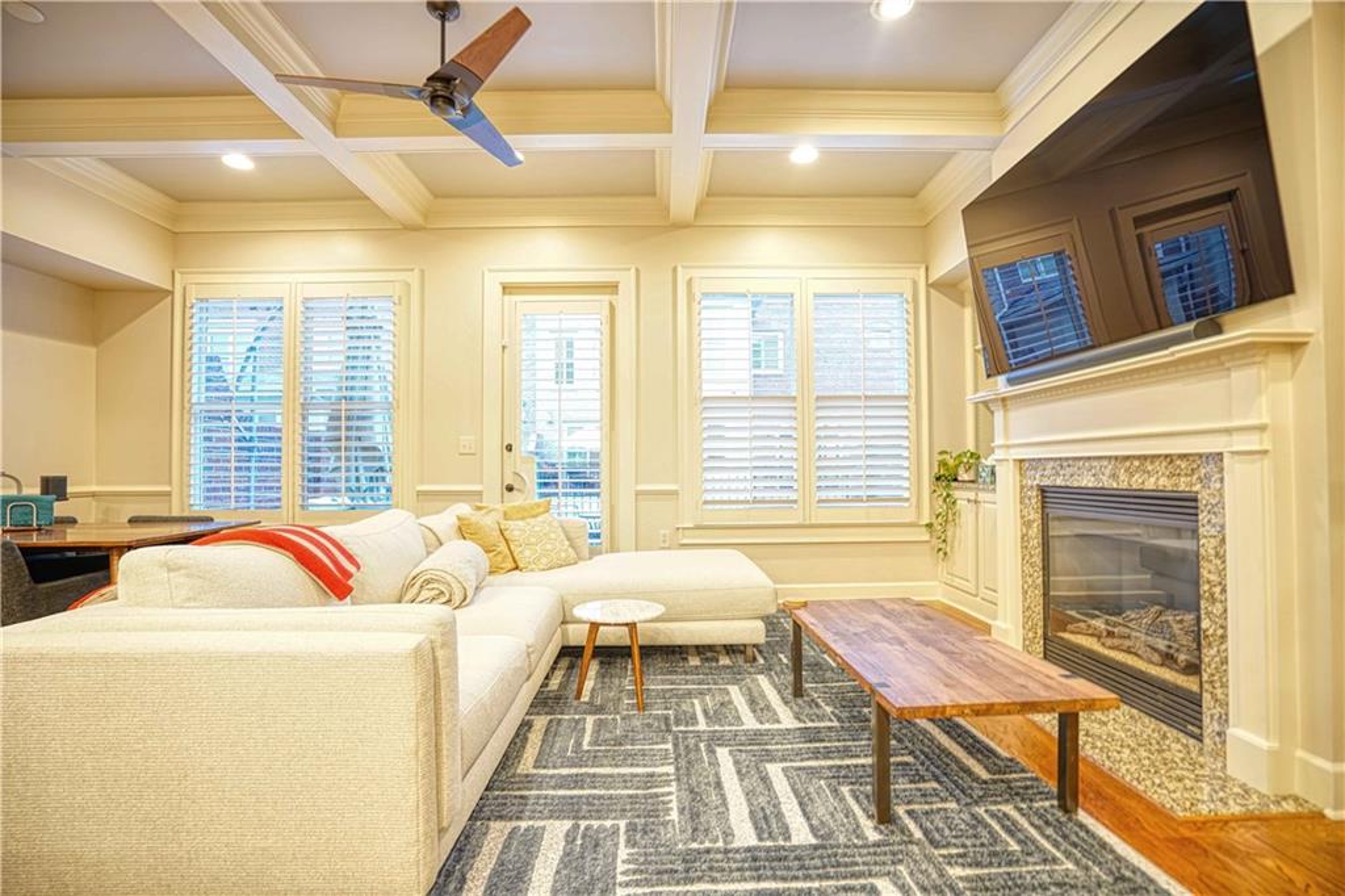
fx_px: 598
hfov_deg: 96.8
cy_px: 448
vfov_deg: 73.7
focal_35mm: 16
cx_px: 672
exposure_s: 1.3
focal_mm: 16
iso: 100
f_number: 4
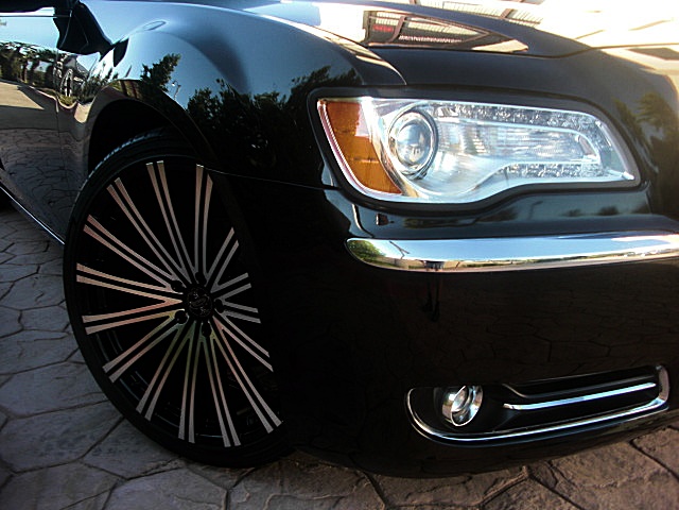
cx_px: 340
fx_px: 706
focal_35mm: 36
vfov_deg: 39.7
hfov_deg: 51.4
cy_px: 255
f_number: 2.8
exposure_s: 1/100
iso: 50
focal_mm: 6.3
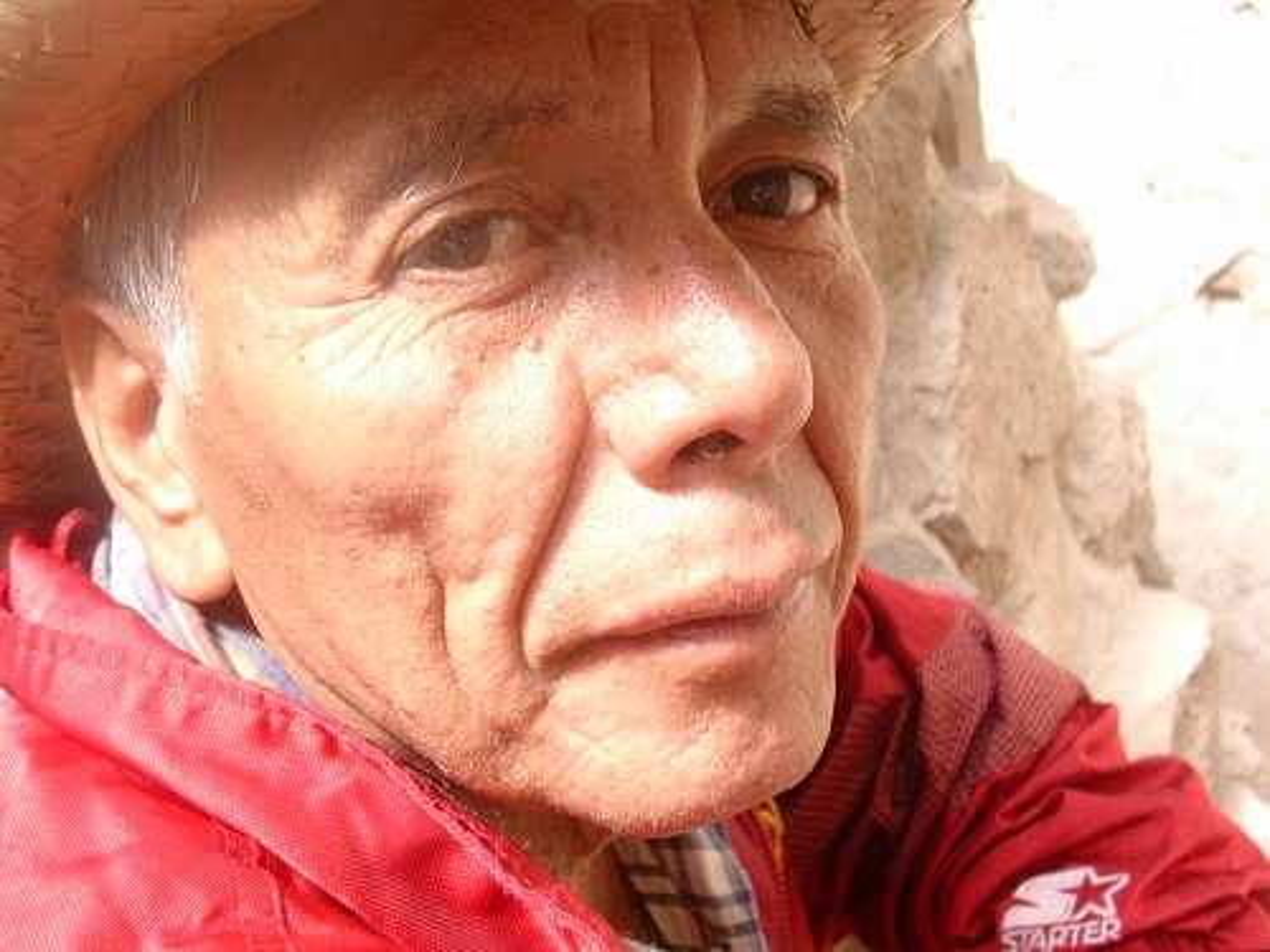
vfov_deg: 32.2
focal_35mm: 45
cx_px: 635
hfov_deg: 42.1
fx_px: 1651
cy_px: 476
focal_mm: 6.7
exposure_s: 1/71.8
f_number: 2.9
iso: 70
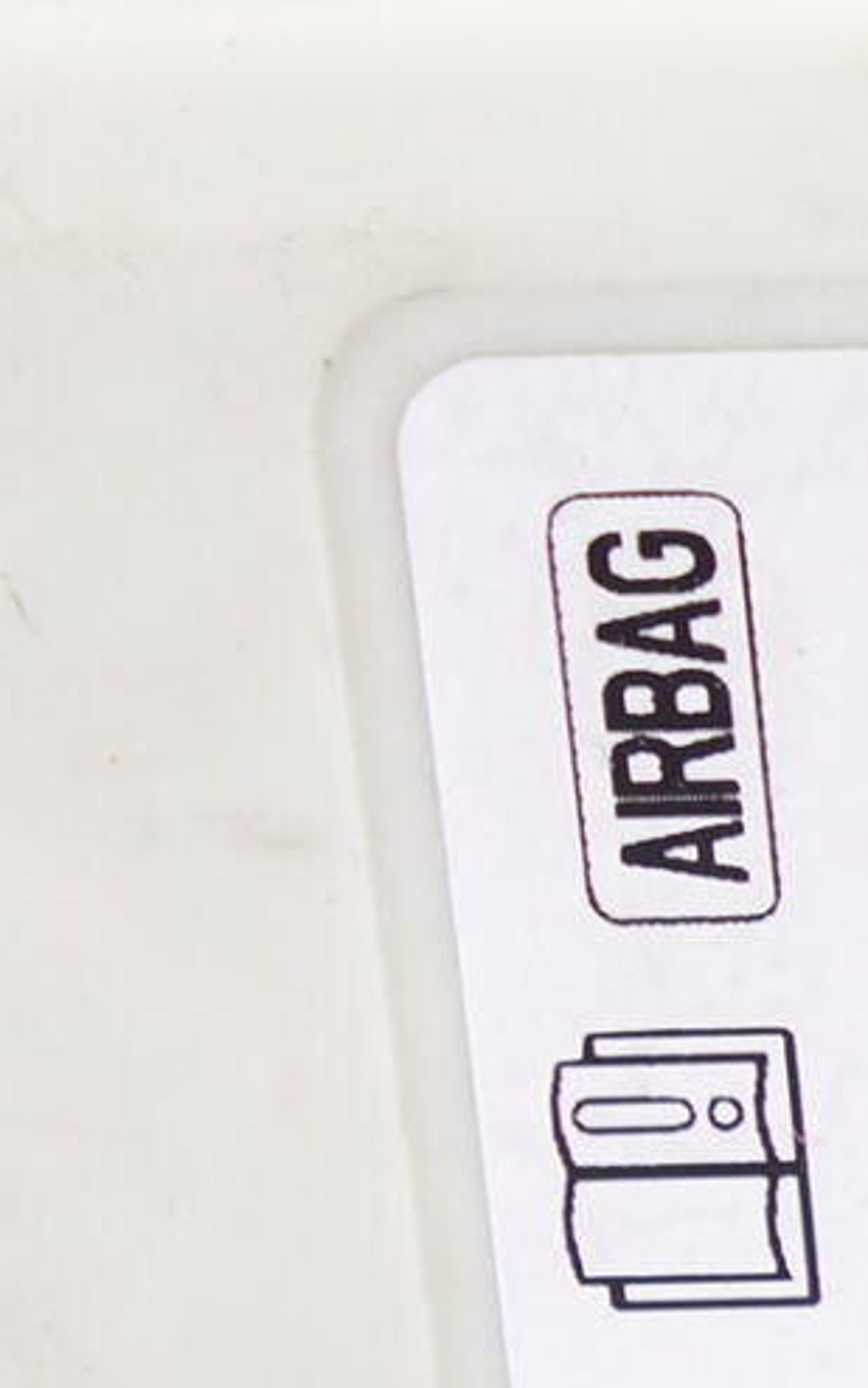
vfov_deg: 14.1
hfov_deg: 8.2
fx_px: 5598
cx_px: 2011
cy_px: 645
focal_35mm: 148
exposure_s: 1/15
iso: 125
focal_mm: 10.4
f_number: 3.2
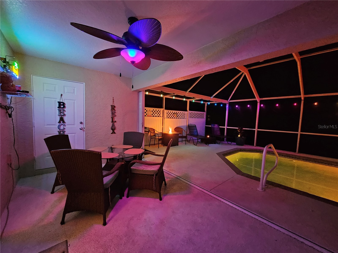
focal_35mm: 13
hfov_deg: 106.2
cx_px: 169
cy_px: 126
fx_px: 127
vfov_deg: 89.9
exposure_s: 1/24
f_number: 2.2
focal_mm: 2.2
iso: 1250
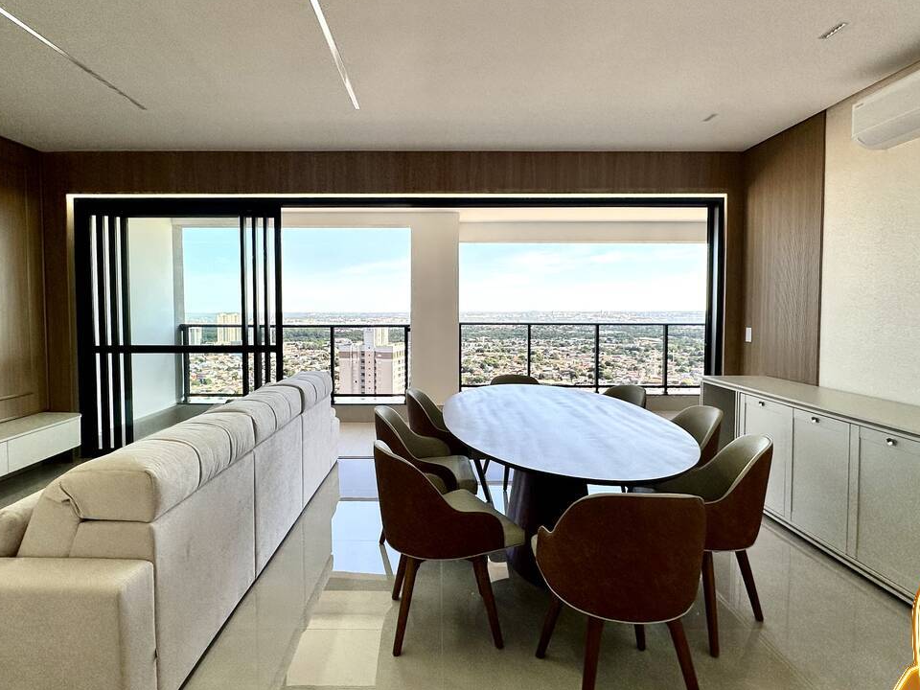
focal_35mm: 21
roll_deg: +0.2
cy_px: 336
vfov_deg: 63.4
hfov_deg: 78.9
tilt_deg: -2.2
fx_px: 558
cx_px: 437
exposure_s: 1/435
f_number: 2.2
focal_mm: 2.22
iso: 40
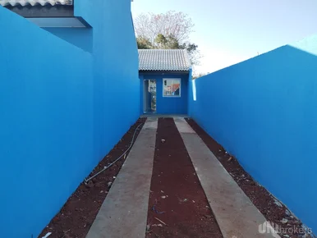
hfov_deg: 63.4
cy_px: 119
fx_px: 257
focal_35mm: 28
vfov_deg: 49.8
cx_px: 158
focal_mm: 4.27
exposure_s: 1/183
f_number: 1.8
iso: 100
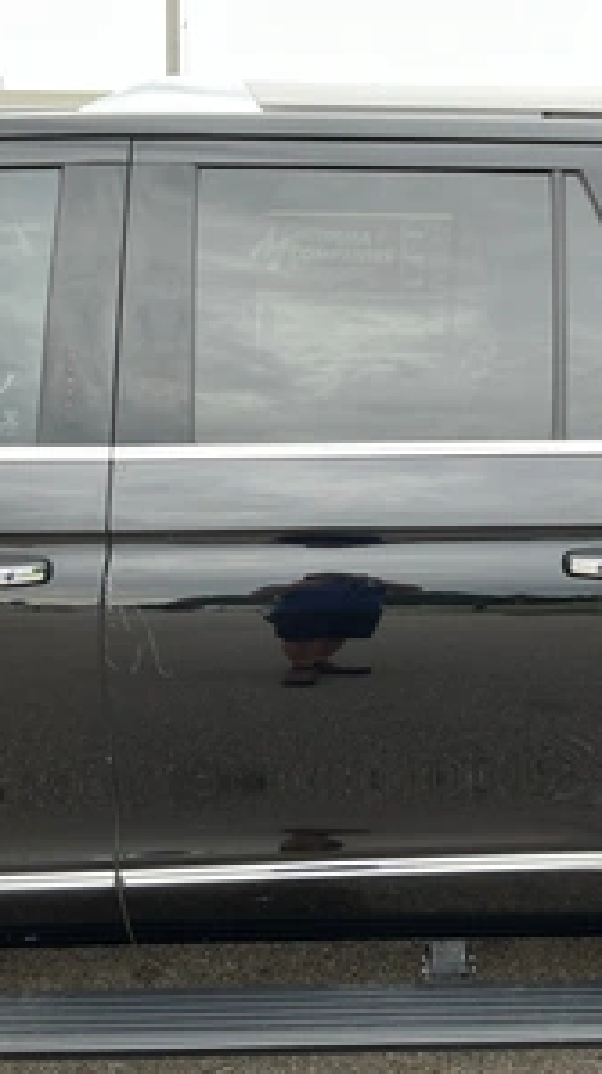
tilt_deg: -14.2
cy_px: 537
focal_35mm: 41
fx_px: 1167
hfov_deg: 28.8
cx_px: 371
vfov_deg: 49.4
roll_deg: -1.8
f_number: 1.8
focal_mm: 3
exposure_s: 1/122
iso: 25
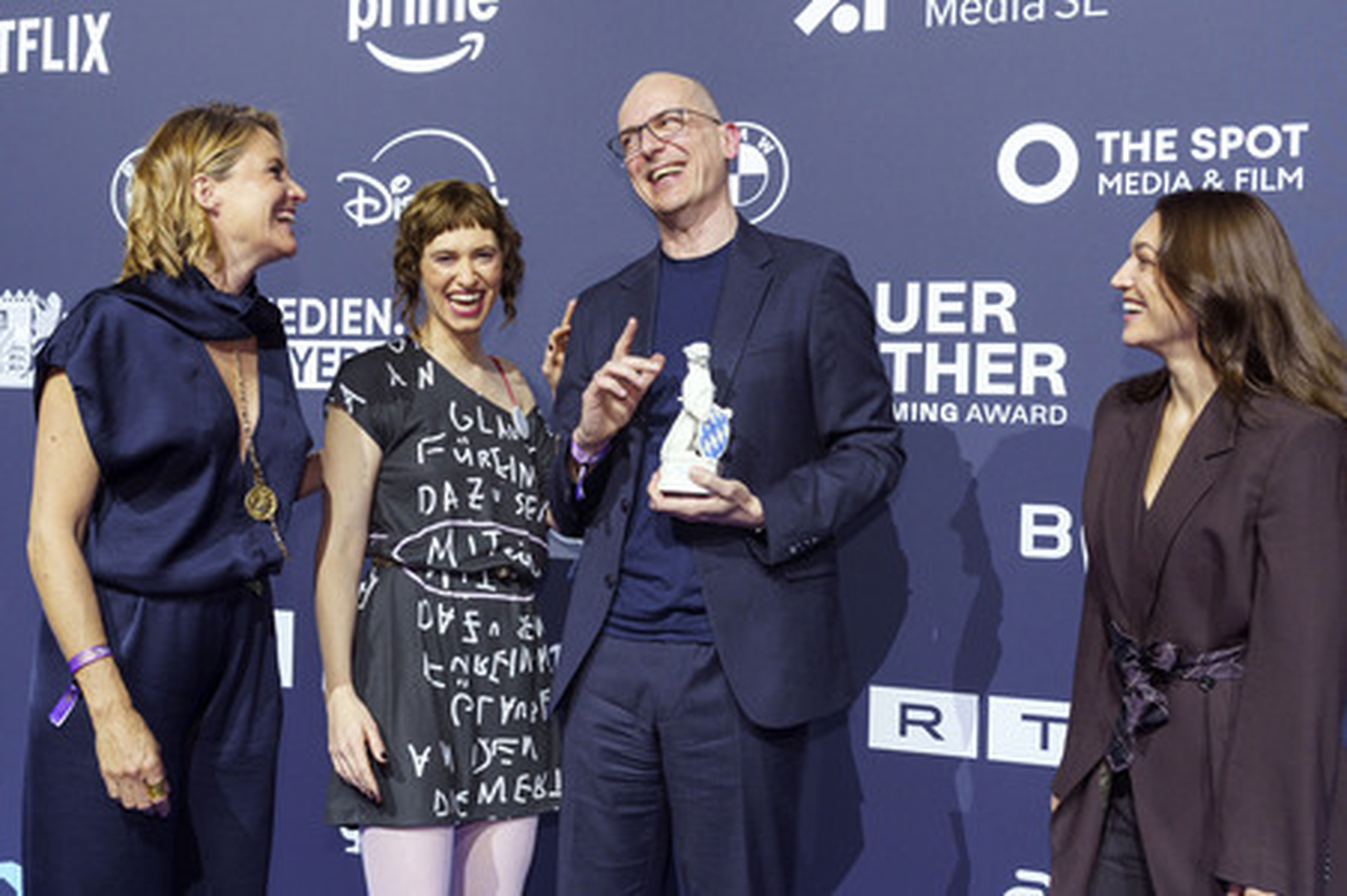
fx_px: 1496
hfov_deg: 48.5
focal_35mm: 40
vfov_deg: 33.4
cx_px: 674
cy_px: 448
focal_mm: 40
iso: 1250
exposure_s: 1/250
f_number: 4
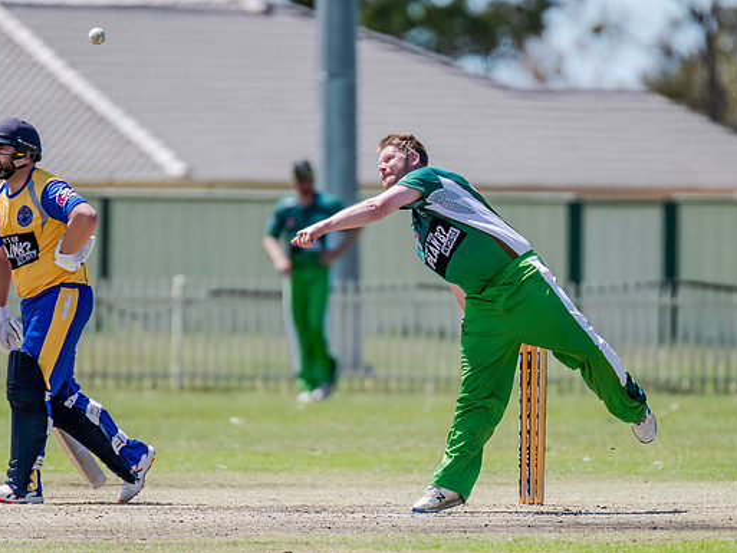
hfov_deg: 2.8
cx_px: 420
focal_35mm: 717
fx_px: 15269
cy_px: 252
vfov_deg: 2.1
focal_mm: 600
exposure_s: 1/2500
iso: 800
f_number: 6.3
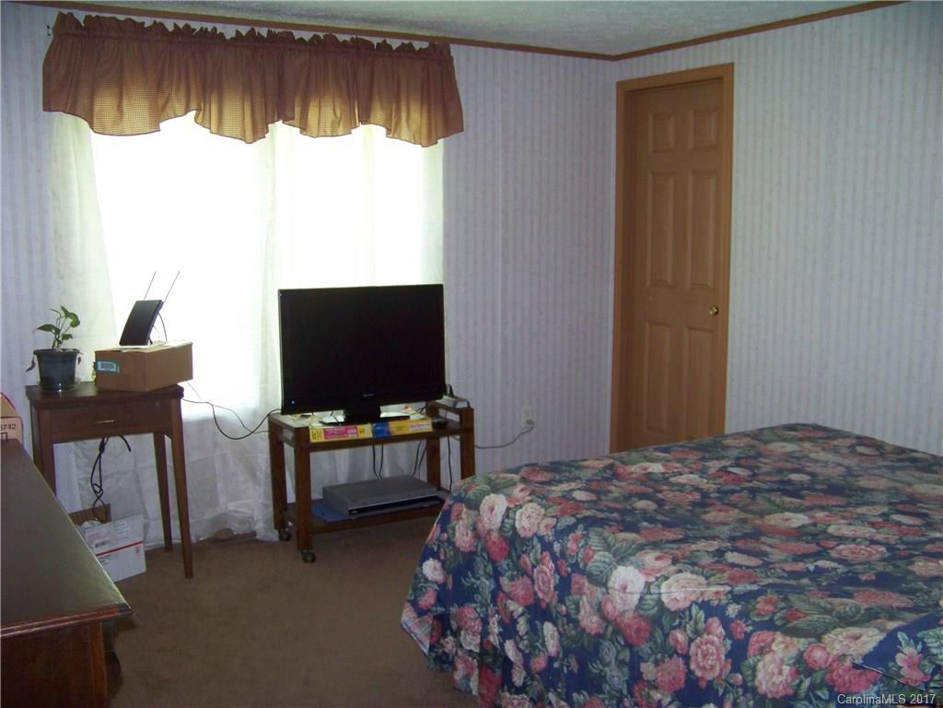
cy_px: 354
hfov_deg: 51.4
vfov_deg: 39.7
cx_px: 472
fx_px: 981
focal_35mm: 36
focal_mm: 5.85
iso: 200
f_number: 2.8
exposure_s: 1/30
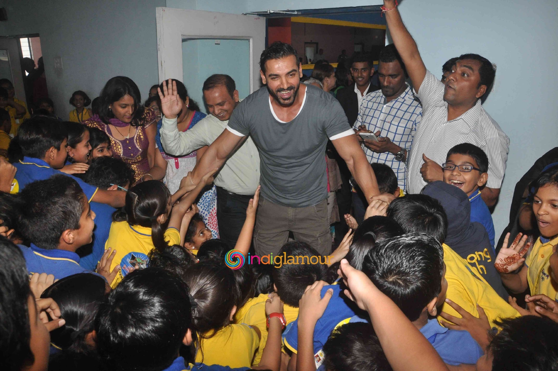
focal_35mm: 27
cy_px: 186
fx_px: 418
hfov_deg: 67.4
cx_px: 279
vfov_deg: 47.8
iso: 1000
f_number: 10
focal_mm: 18
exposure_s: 1/250
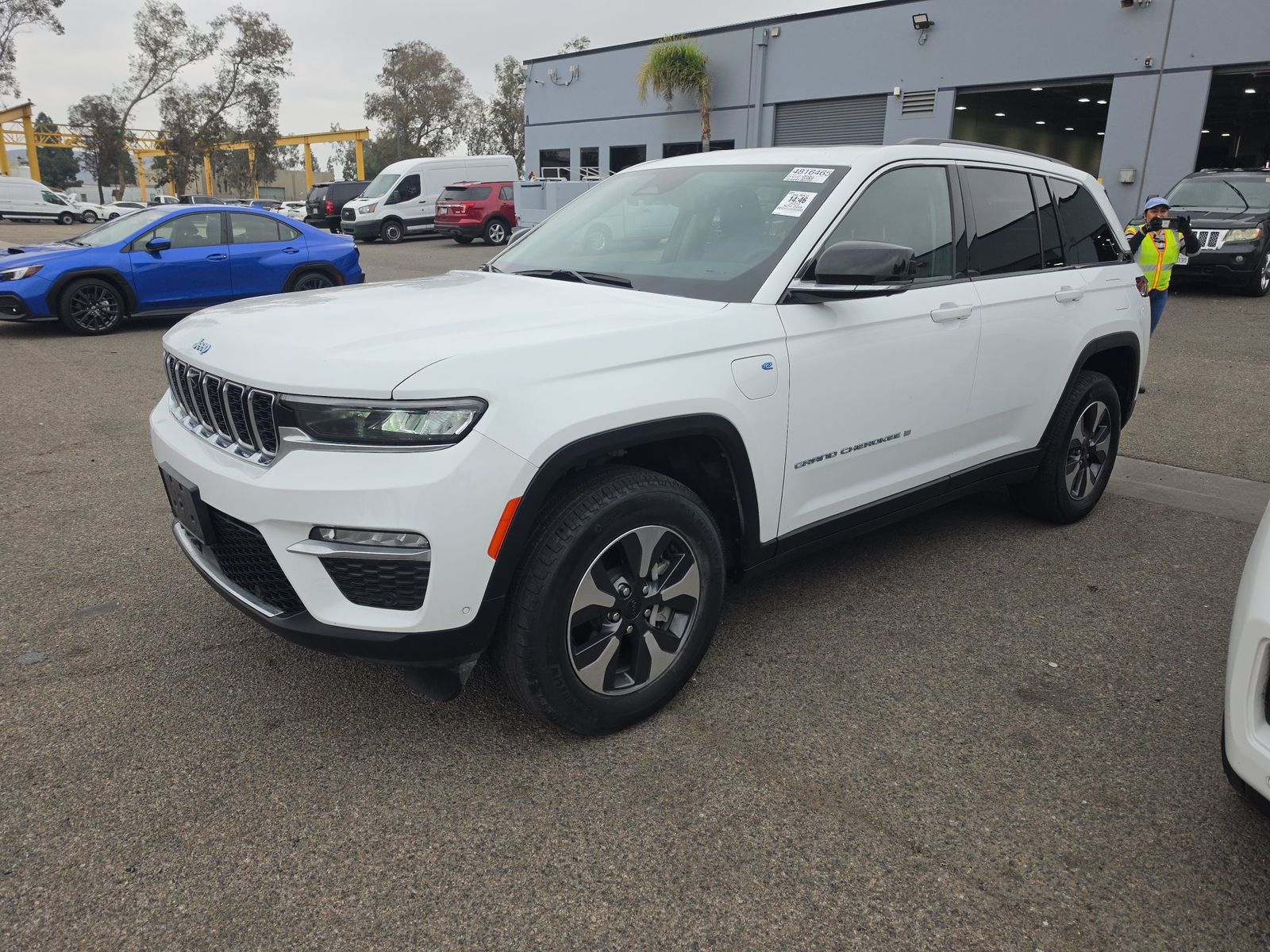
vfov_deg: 58.9
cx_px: 635
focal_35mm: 23
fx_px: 844
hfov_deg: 73.9
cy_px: 476
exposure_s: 1/3108
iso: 63
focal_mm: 6.5
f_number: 1.4
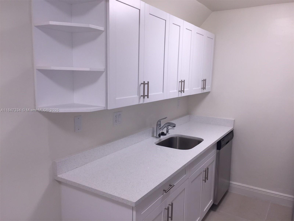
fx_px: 246
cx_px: 147
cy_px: 110
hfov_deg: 61.7
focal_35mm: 29
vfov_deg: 48.2
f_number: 2.2
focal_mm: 4.15
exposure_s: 1/41
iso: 32
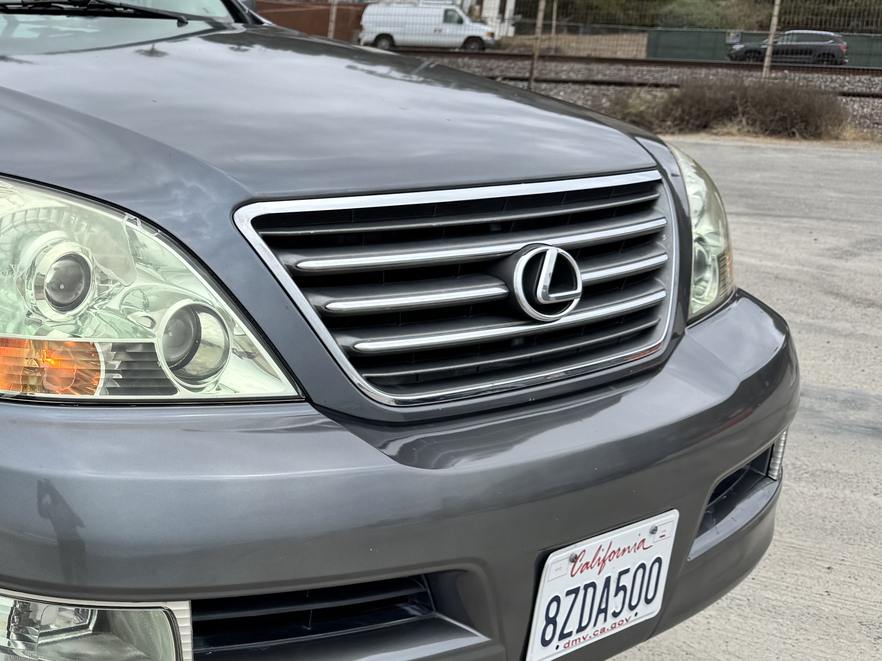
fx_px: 1274
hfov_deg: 34.4
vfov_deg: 29.1
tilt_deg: -15.0
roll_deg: -3.3
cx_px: -23
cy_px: 343
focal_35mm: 50
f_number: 1.78
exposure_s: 1/4049
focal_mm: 6.76
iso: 80
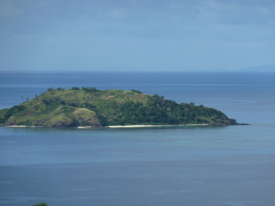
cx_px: 138
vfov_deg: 5.3
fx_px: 2209
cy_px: 103
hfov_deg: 7.1
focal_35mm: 278
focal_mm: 45.7
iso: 80
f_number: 5.6
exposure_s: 1/500
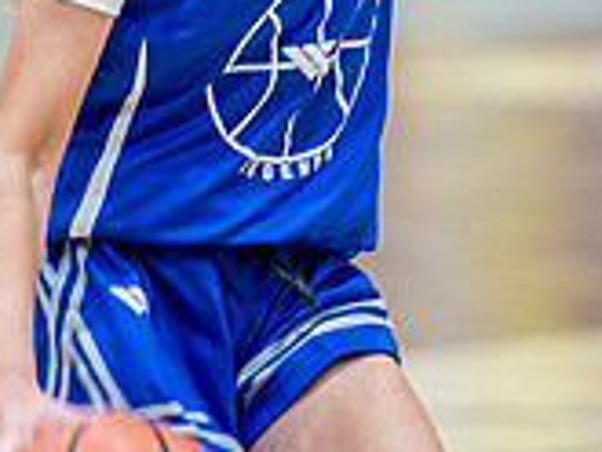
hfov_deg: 2.9
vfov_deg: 2.2
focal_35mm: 674
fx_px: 11730
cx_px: 215
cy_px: -95
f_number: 2.8
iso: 2000
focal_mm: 200
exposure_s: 1/320
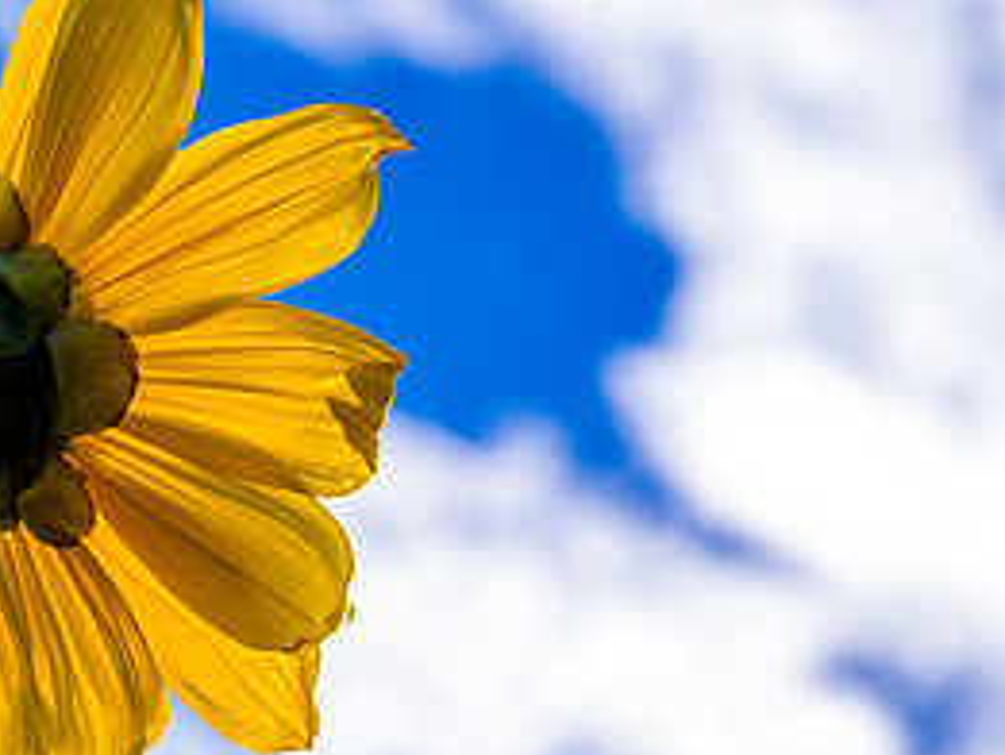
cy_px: 368
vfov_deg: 3.6
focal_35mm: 416
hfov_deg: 4.8
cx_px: -27
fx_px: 12083
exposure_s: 1/200
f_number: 16
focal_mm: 130
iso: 400
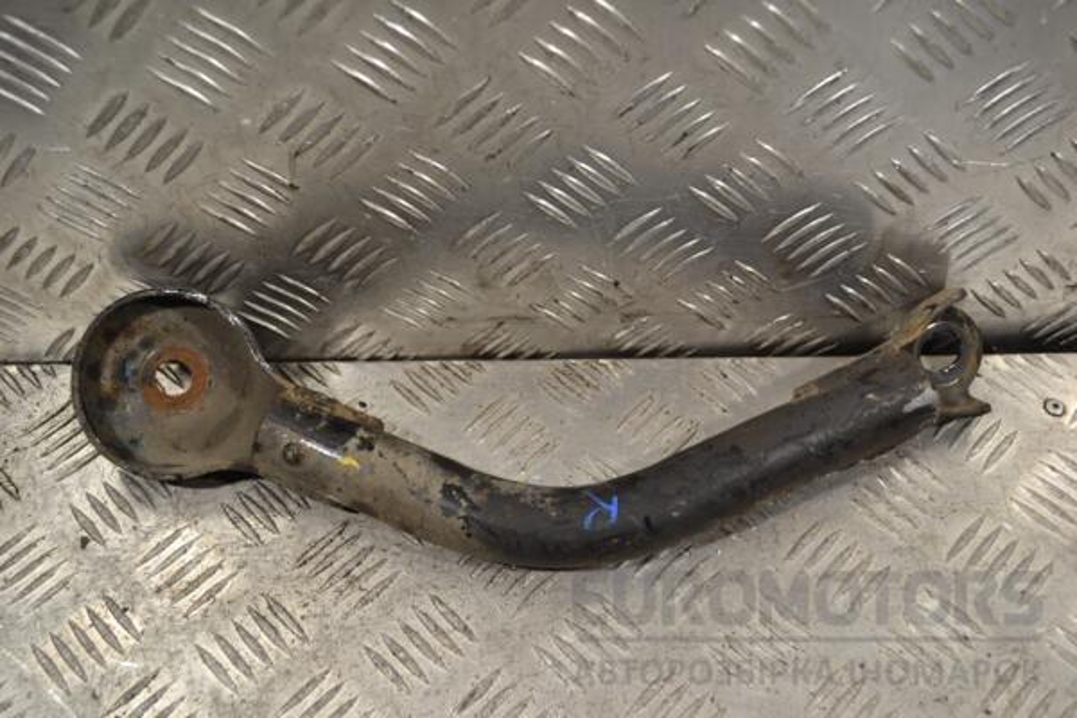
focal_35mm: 39
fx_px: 1167
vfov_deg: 34.2
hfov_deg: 49.6
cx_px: 538
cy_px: 359
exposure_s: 1/100
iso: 400
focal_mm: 26
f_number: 5.6
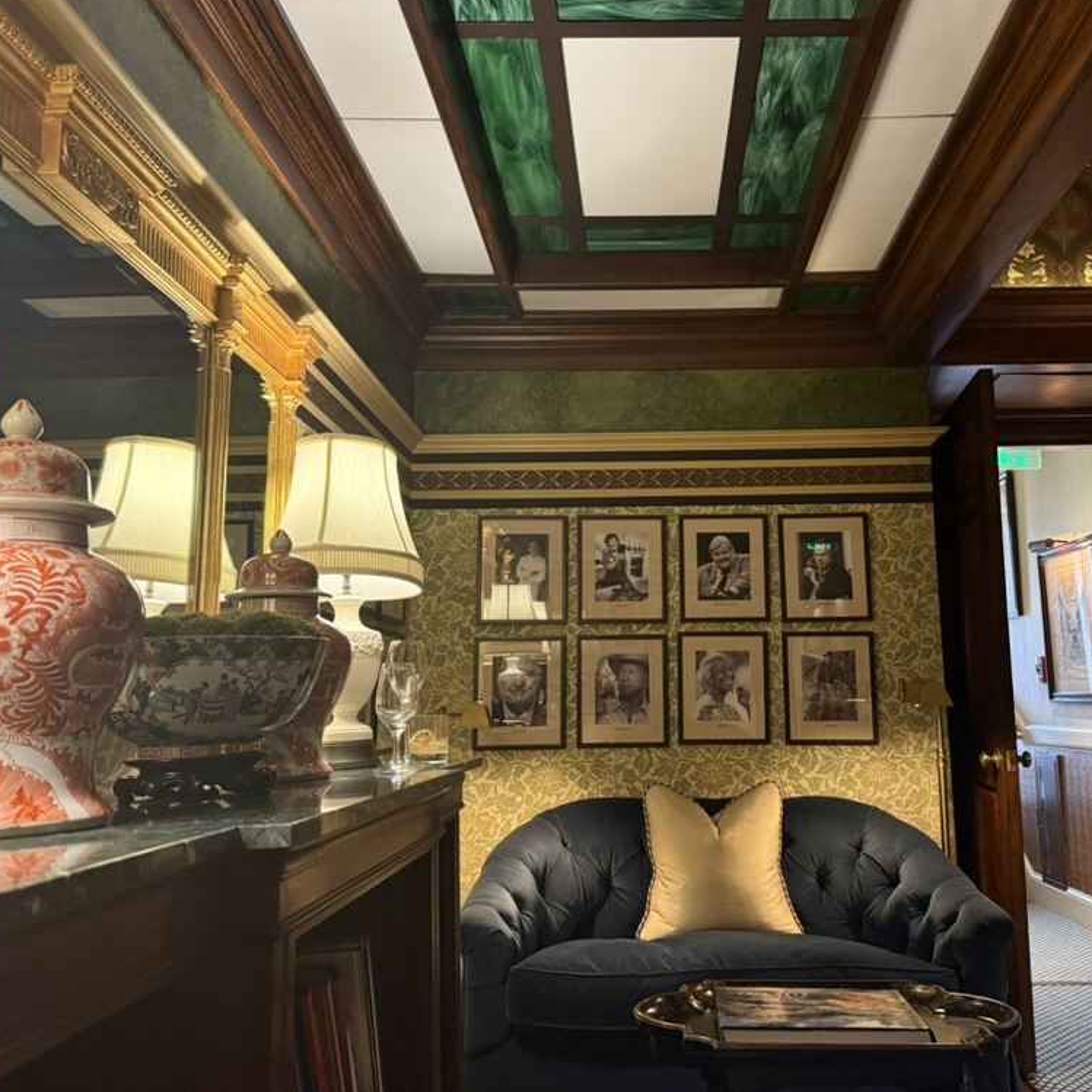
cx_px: 639
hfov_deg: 55.3
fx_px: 1035
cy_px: 550
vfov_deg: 55.6
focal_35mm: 29
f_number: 1.78
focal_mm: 6.76
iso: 400
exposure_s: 1/60
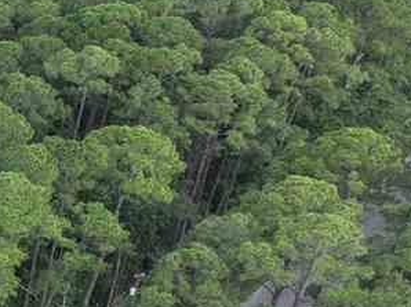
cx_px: -885
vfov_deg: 8.9
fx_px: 1957
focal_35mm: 165
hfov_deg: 9.2
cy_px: 335
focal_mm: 12.29
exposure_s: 1/500
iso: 110
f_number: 2.8
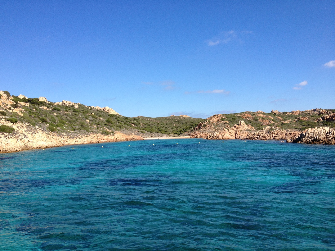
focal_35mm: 35
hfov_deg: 52.6
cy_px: 126
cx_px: 168
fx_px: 339
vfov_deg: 40.7
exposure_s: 1/1577
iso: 64
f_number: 2.4
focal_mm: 4.28
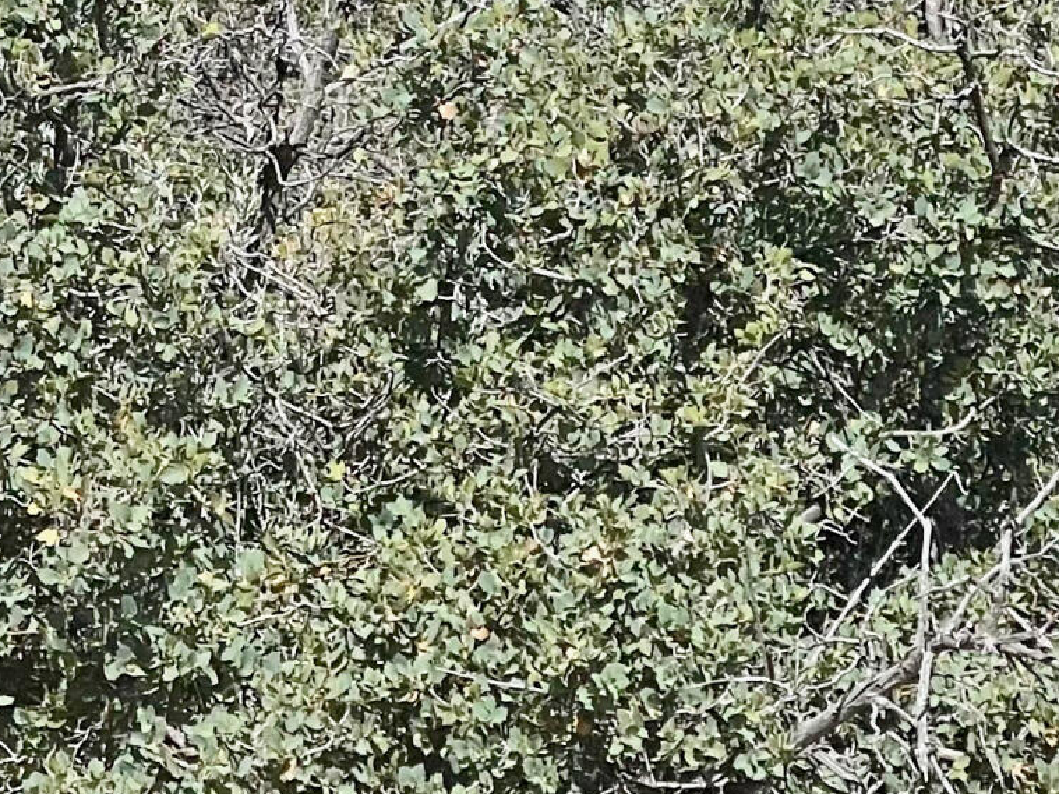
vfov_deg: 5.8
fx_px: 7739
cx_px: 466
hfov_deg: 7.8
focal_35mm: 253
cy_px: -387
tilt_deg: -2.6
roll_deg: -0.3
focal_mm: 7.5
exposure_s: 1/1597
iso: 20
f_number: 2.2
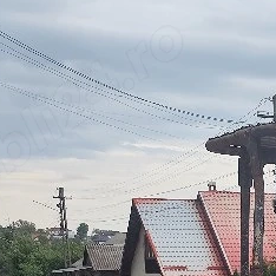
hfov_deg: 17.5
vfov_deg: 17.5
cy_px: 435
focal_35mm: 87
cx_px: 440
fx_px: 785
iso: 50
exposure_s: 1/400
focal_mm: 6.19
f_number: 1.65
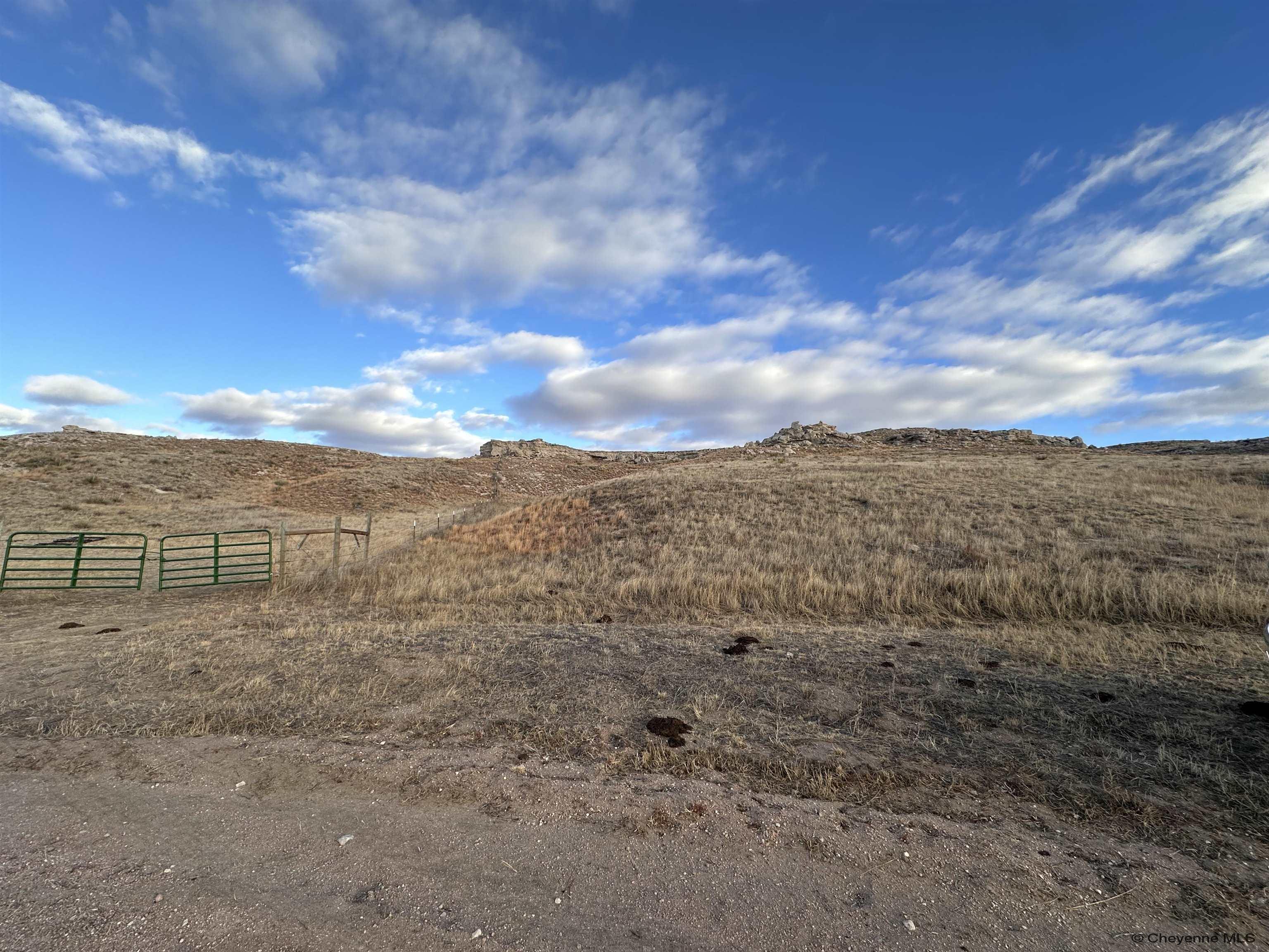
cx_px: 634
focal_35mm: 14
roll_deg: -1.1
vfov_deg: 85.7
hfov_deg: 102.1
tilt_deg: +7.4
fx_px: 513
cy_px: 476
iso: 40
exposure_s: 1/849
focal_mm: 2.22
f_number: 2.2
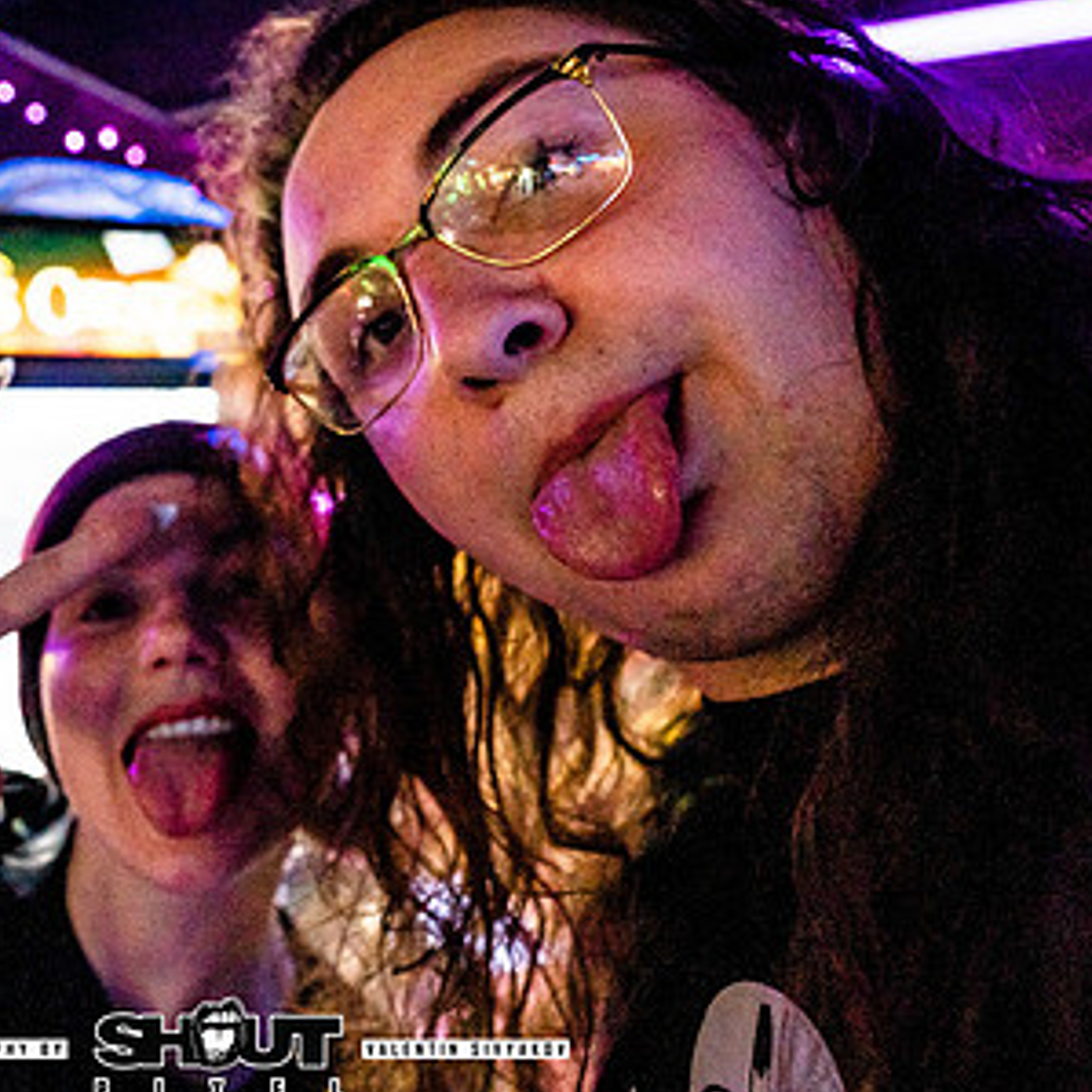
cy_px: 384
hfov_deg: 58.1
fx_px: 928
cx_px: 285
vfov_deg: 59.8
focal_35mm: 26
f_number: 2.8
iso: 3200
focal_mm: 14
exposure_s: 1/100
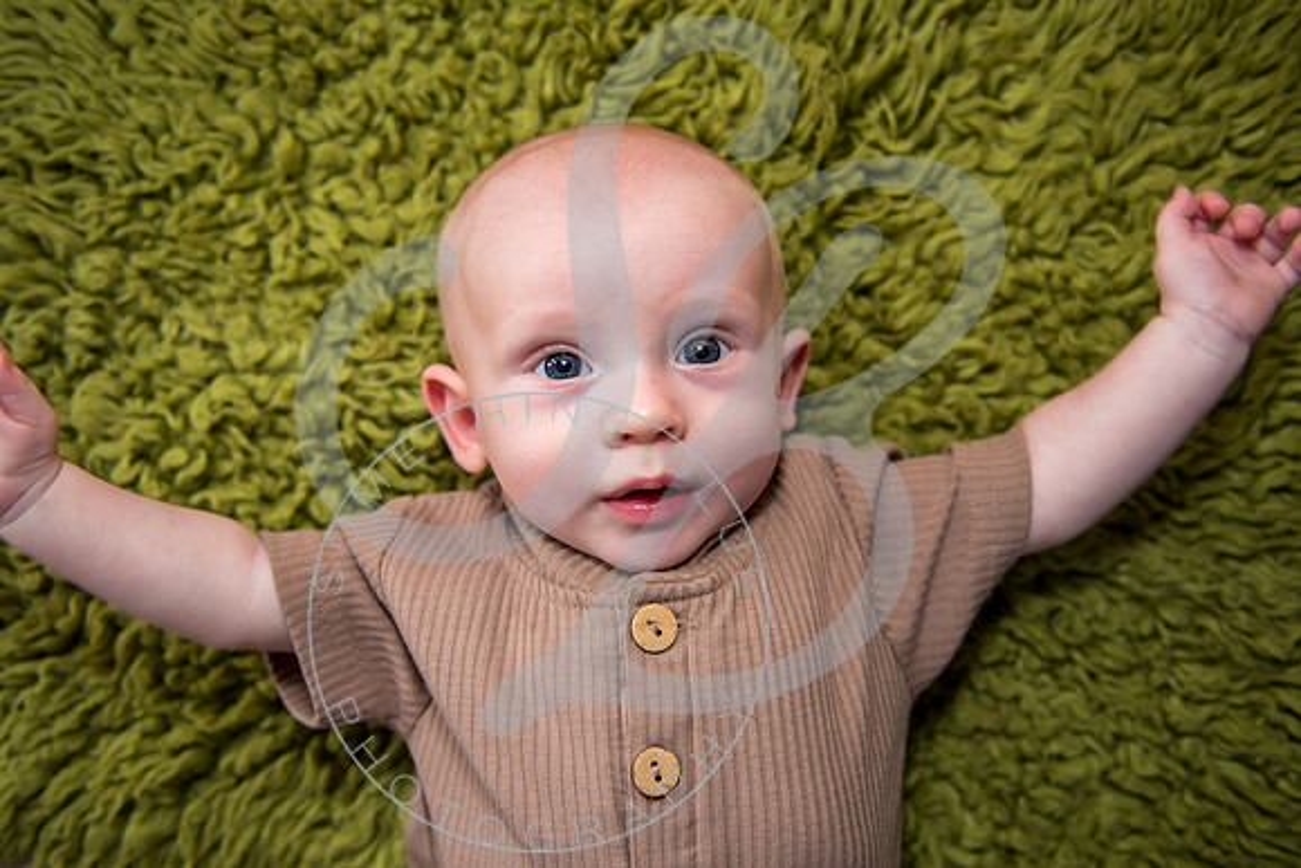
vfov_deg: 36.4
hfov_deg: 52.5
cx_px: 650
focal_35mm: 37
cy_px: 434
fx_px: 1319
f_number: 2.8
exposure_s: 1/125
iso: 200
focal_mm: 32
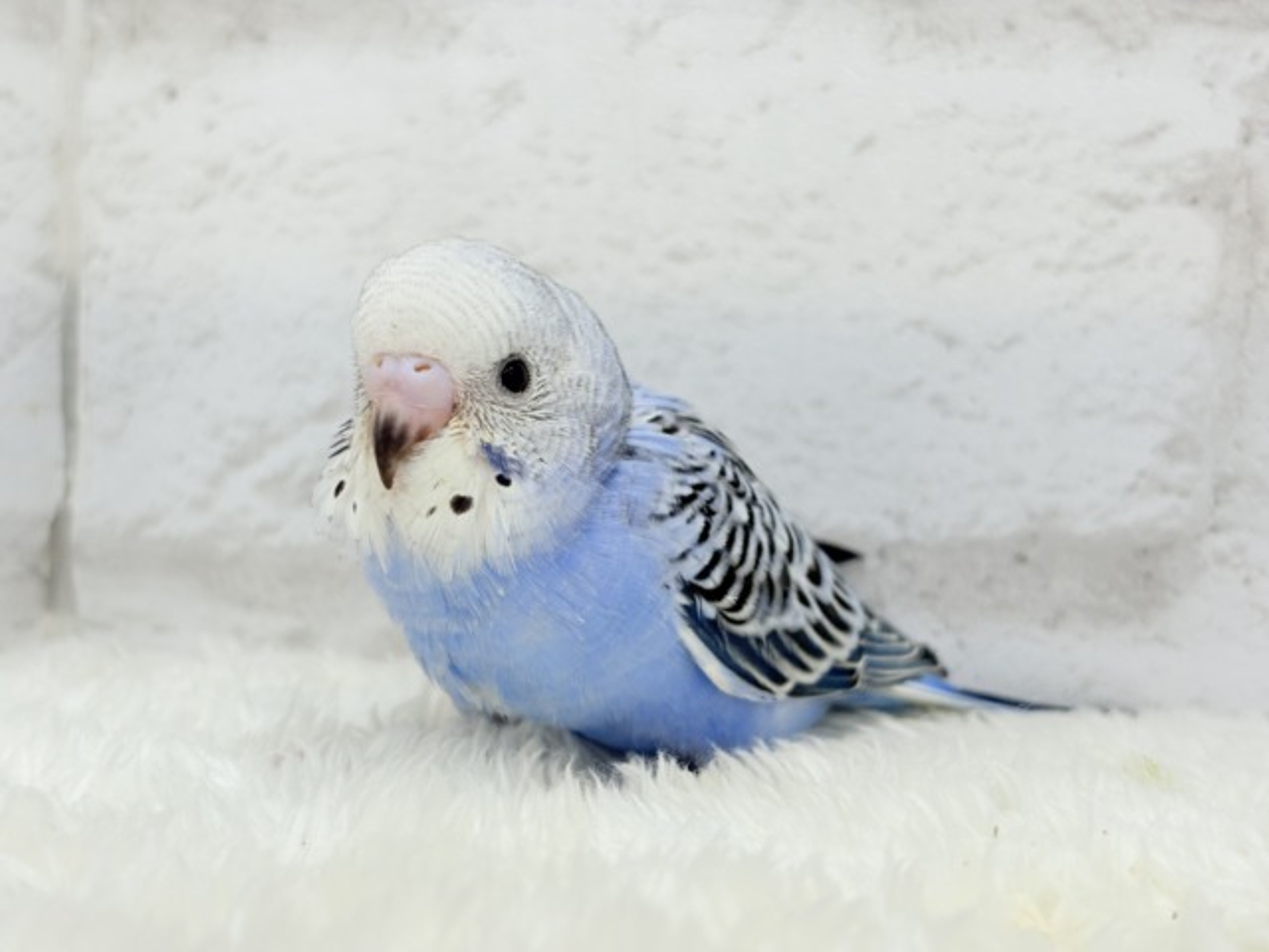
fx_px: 1906
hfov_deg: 36.8
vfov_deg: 28.0
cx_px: 634
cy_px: 476
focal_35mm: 52
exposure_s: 1/100
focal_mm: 5.96
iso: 64
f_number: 1.6
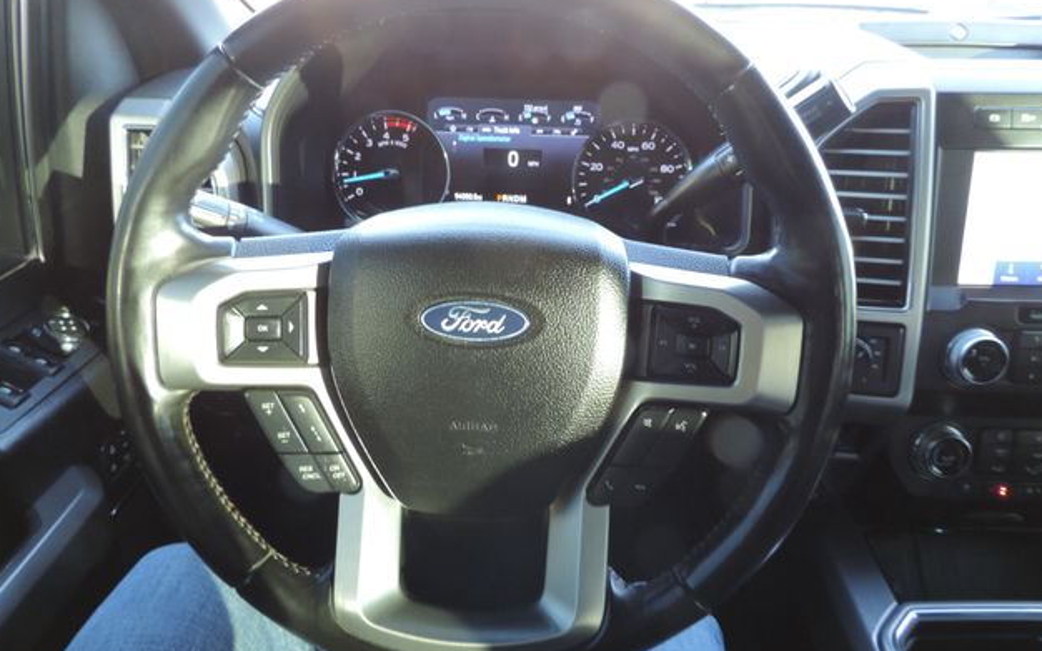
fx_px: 738
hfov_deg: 70.4
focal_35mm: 26
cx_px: 521
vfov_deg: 47.6
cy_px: 323
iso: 400
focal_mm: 4.3
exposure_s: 1/25
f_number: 3
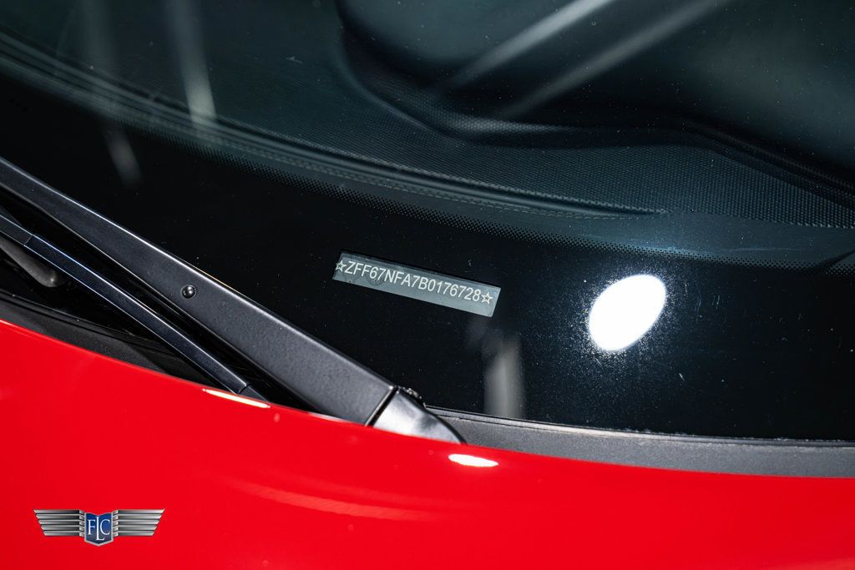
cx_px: 428
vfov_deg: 19.5
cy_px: 285
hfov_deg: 28.8
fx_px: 1663
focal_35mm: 70
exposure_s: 1/80
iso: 1600
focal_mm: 70
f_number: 4
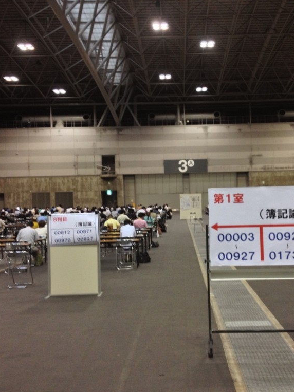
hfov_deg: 30.7
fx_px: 532
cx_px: 191
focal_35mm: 47
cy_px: 195
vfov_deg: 40.4
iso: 125
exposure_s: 1/20
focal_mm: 4.28
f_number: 2.4
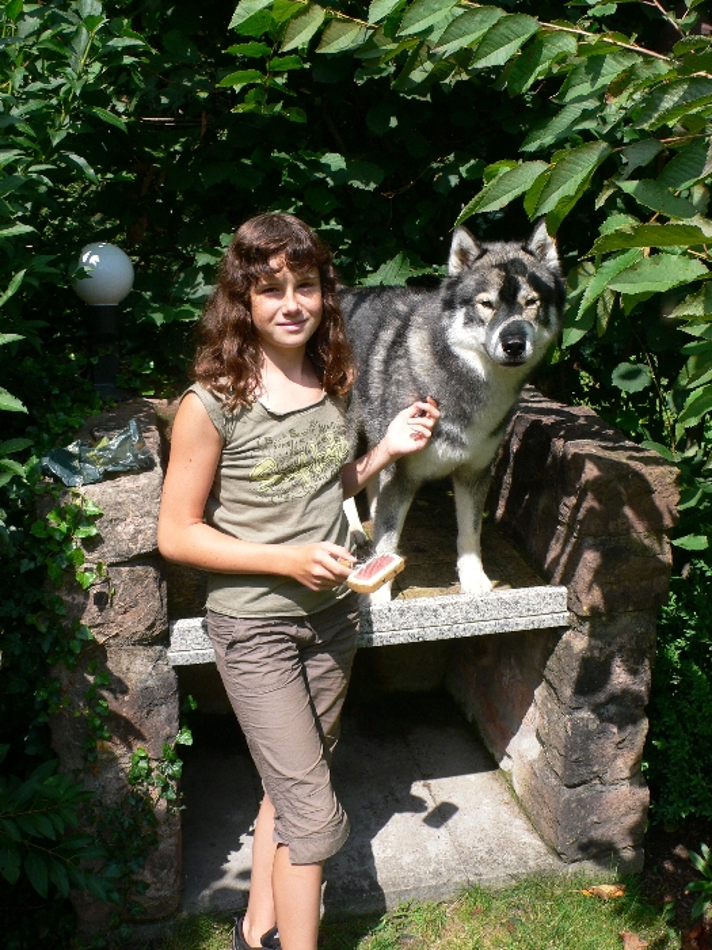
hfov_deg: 41.8
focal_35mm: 34
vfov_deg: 54.0
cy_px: 475
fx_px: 932
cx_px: 356
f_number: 4
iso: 80
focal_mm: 6.3
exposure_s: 1/400
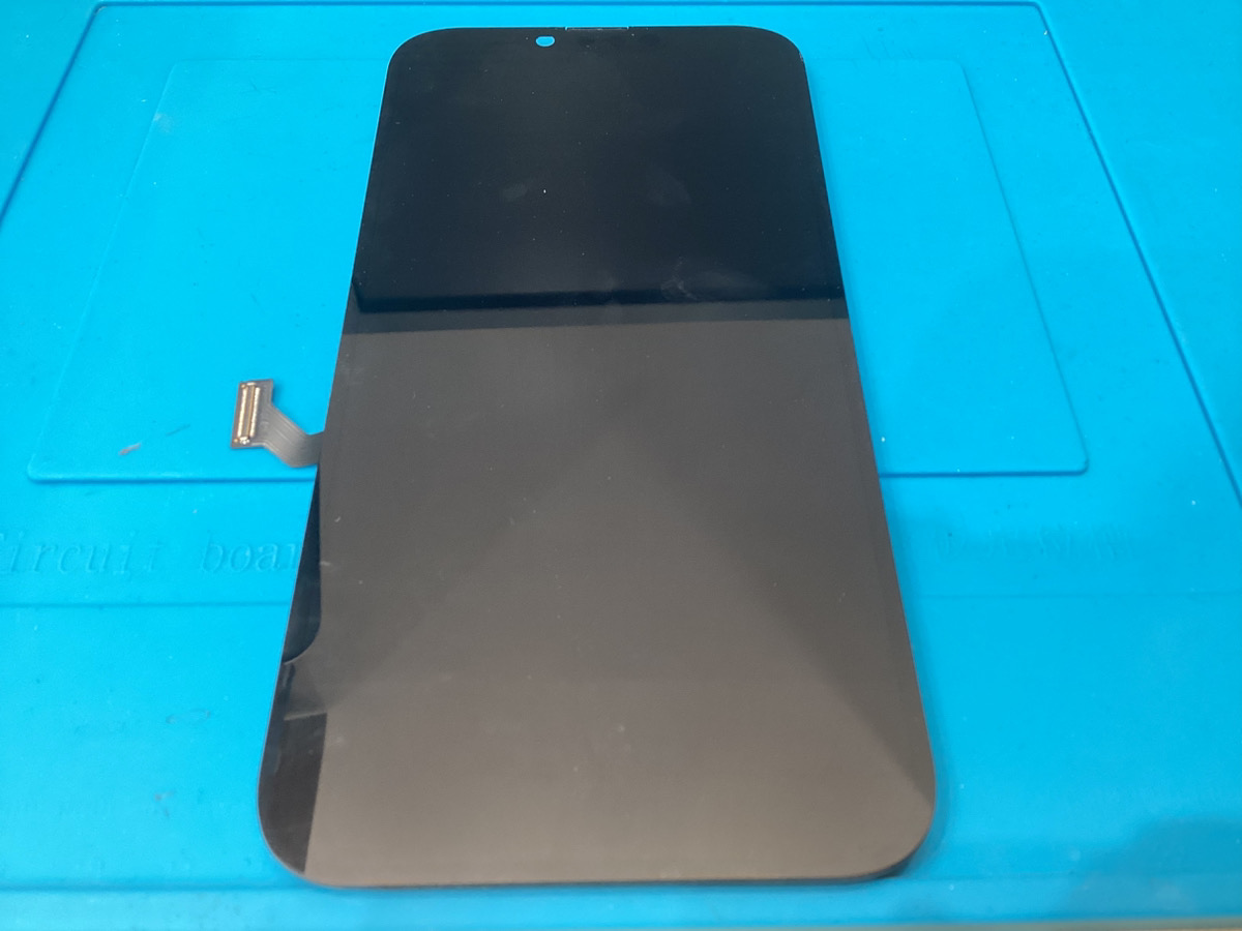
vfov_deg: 45.4
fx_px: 1112
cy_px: 466
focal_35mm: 31
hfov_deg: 58.4
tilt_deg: -54.0
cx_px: 621
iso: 100
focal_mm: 3.3
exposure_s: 1/50
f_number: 2.4
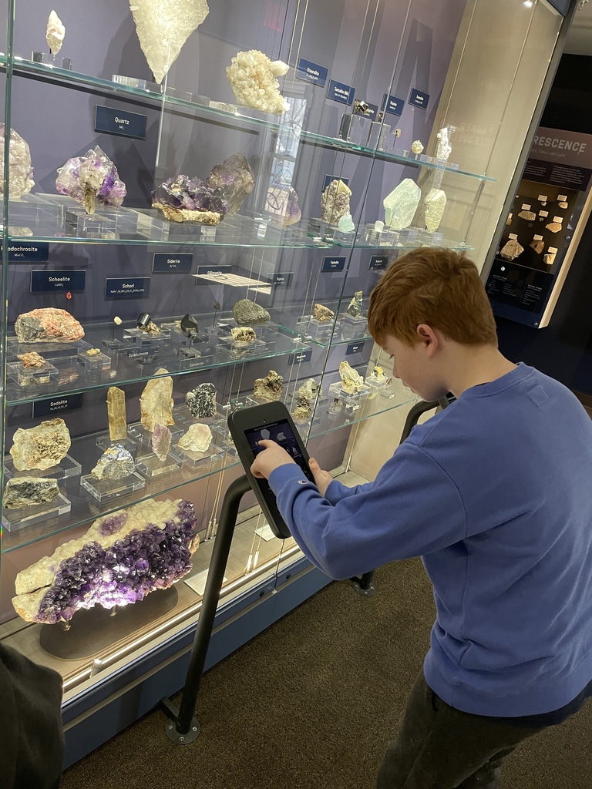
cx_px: 296
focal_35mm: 26
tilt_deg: -20.9
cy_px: 394
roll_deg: -12.2
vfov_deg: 67.3
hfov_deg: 53.1
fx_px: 593
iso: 200
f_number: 1.6
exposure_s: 1/60
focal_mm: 4.2
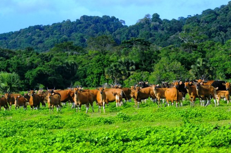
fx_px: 1186
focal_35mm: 185
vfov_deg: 7.4
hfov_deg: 11.1
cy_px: 72
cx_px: 121
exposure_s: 1/3200
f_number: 5.6
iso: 800
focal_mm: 80
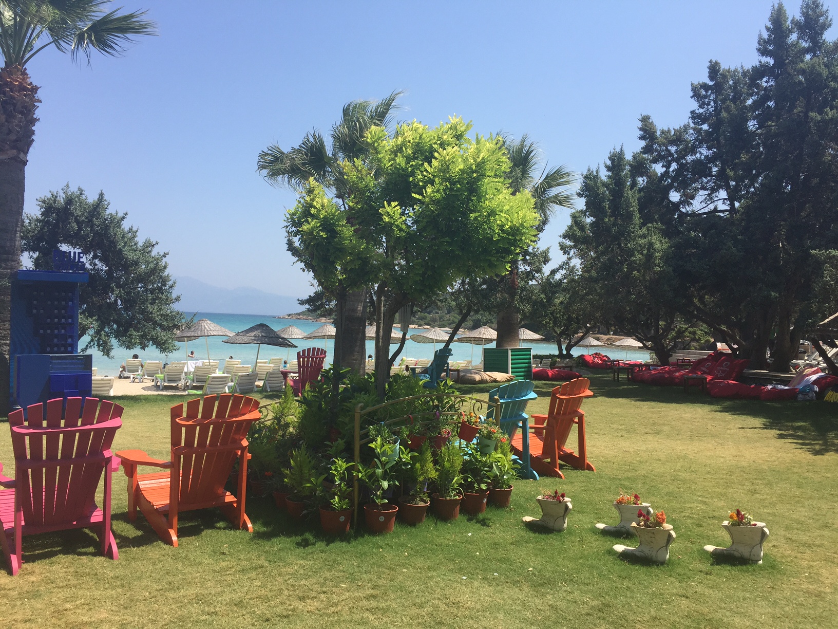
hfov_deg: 61.7
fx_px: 702
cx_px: 419
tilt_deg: +1.2
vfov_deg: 48.2
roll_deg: -3.6
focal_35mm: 29
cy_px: 314
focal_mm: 4.15
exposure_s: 1/1883
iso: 32
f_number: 2.2
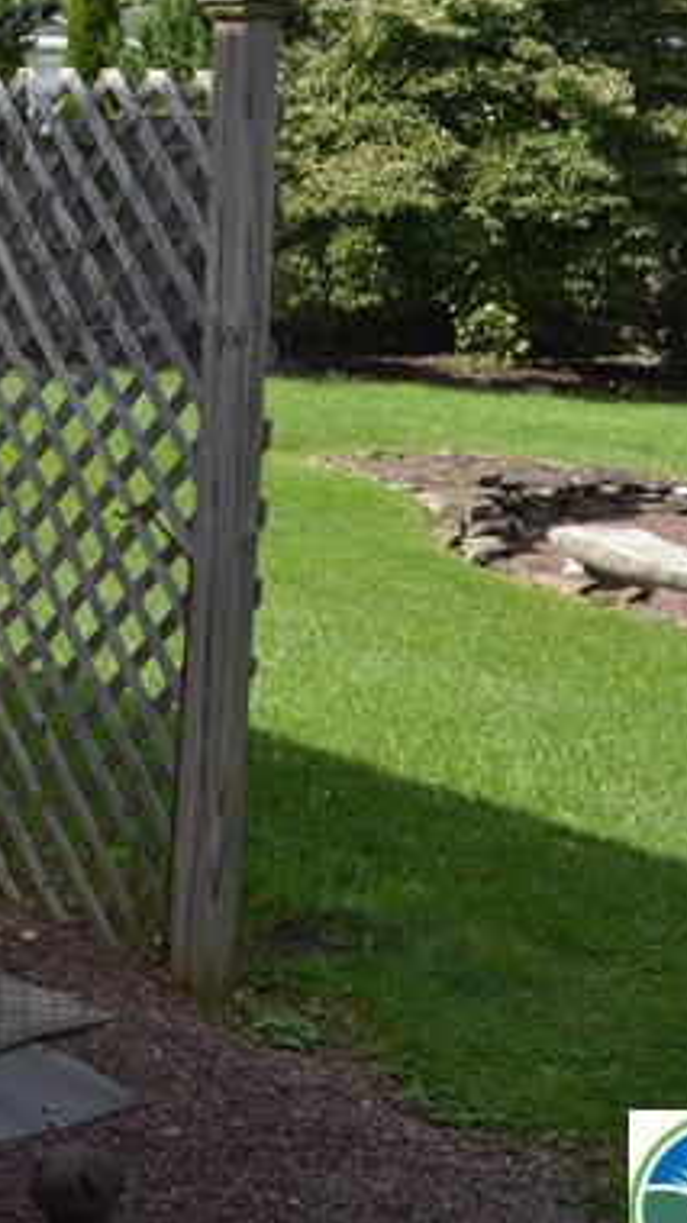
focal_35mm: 81
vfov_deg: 25.6
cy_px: 174
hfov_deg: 13.8
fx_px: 2625
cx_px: -424
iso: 100
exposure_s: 1/200
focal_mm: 18
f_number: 7.1
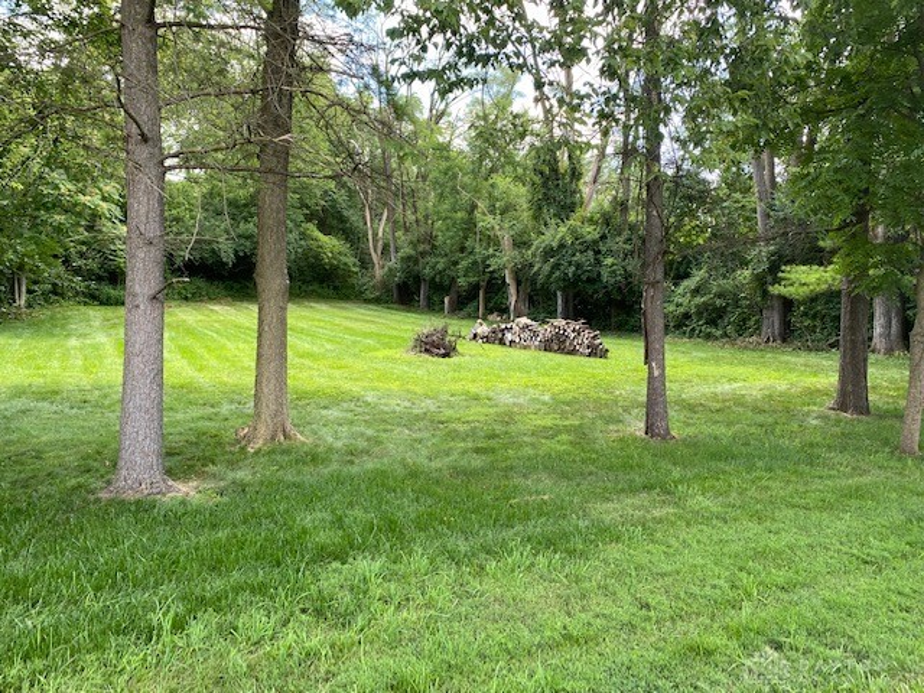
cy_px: 346
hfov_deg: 67.3
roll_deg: +0.0
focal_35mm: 26
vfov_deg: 53.1
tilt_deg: -4.5
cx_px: 462
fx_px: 694
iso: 32
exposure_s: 1/121
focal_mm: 4.25
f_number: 1.8
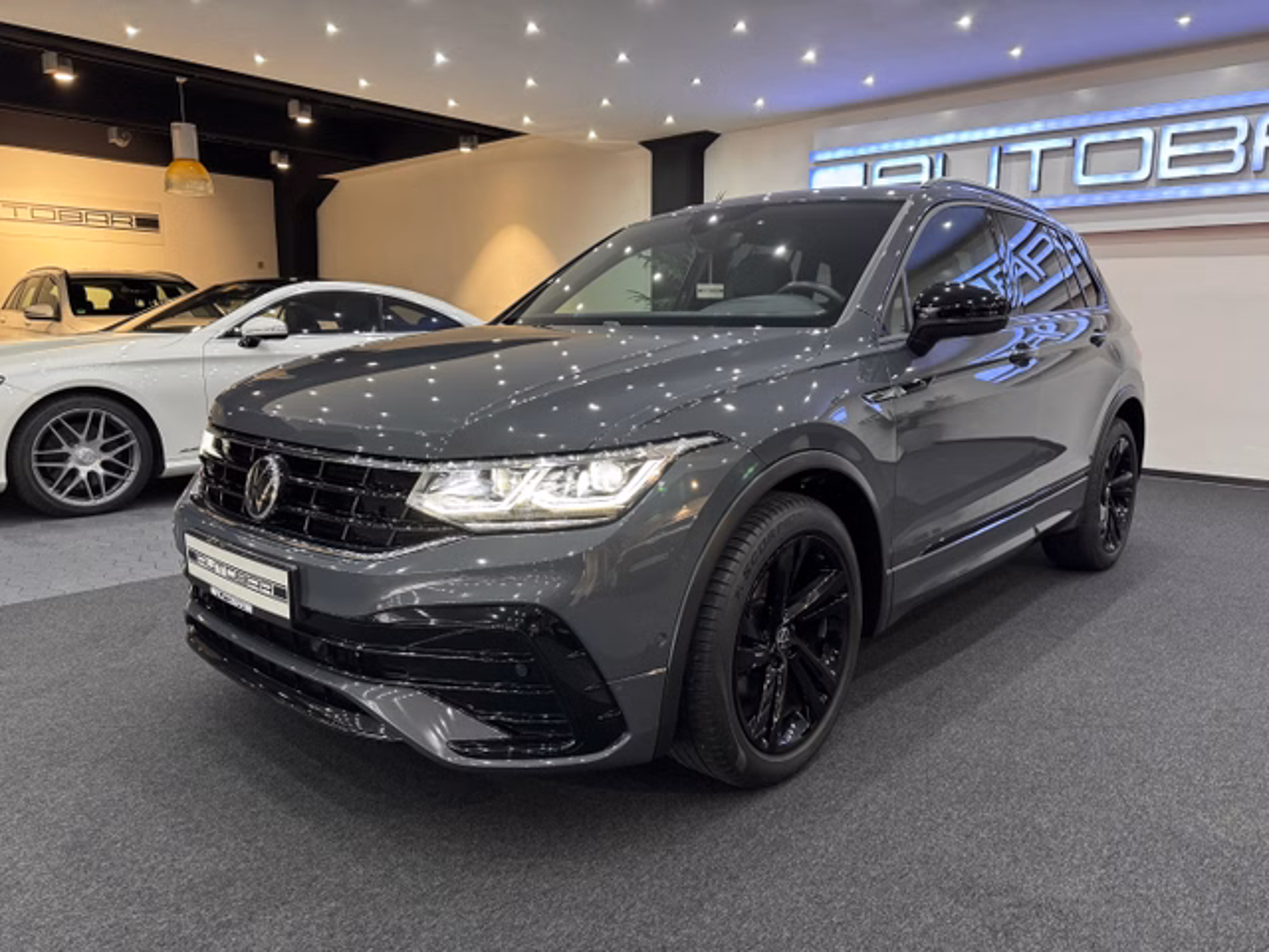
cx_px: 634
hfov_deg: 71.6
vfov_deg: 56.8
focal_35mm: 24
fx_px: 880
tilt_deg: -9.6
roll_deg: -1.1
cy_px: 476
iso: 250
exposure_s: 1/50
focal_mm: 6.86
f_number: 1.78
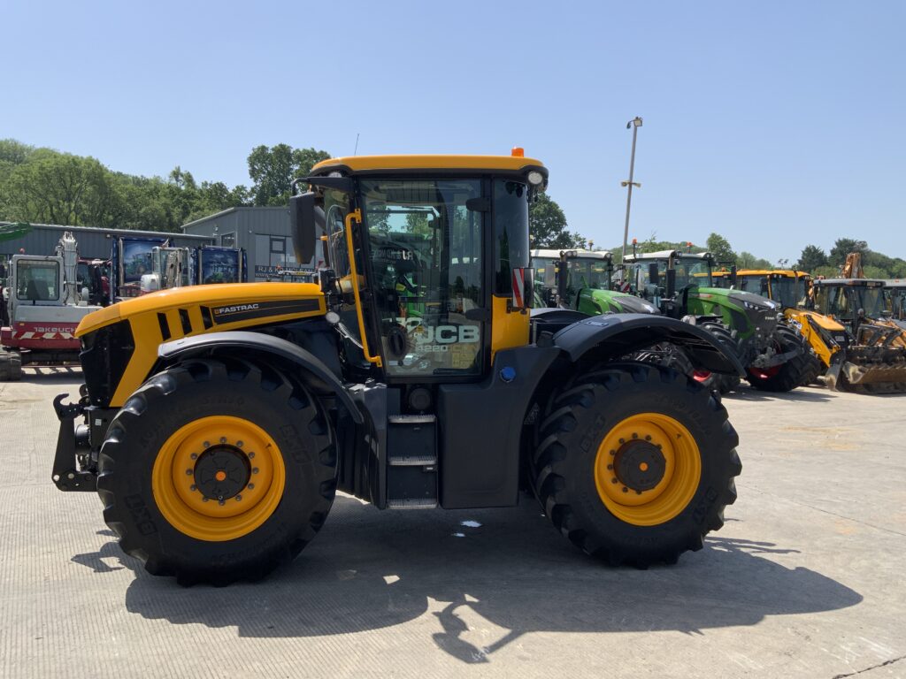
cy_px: 340
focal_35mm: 29
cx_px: 453
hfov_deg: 61.7
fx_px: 759
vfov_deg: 48.2
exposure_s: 1/1675
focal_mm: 3
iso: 16
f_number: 1.8
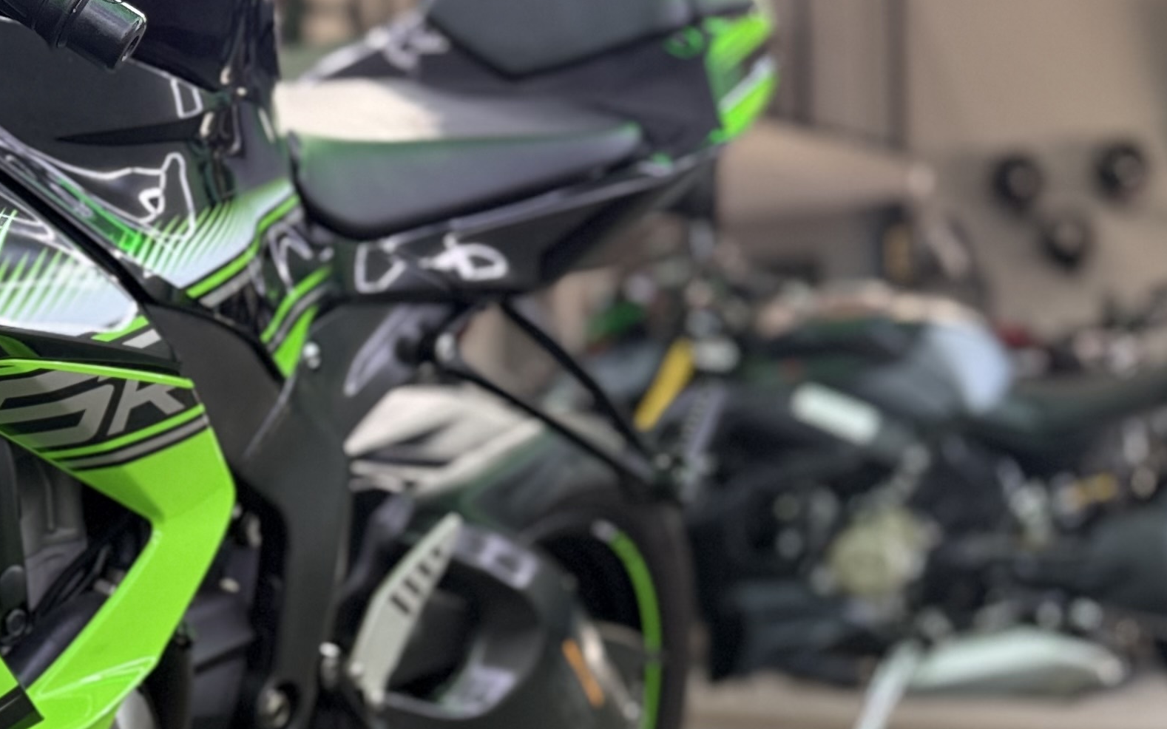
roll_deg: +0.9
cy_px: 415
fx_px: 2067
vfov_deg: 20.0
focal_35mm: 65
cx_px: -246
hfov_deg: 27.6
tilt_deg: +2.2
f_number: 1.78
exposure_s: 1/120
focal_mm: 6.76
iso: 250
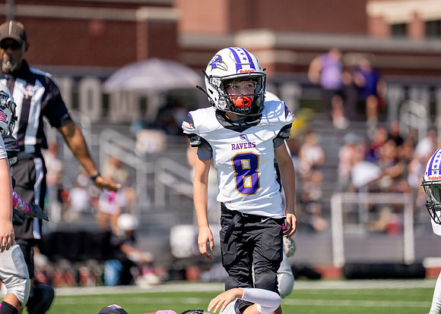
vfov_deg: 5.5
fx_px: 3270
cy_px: 110
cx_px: 218
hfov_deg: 7.7
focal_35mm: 261
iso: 200
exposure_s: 1/5000
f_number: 2.8
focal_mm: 182
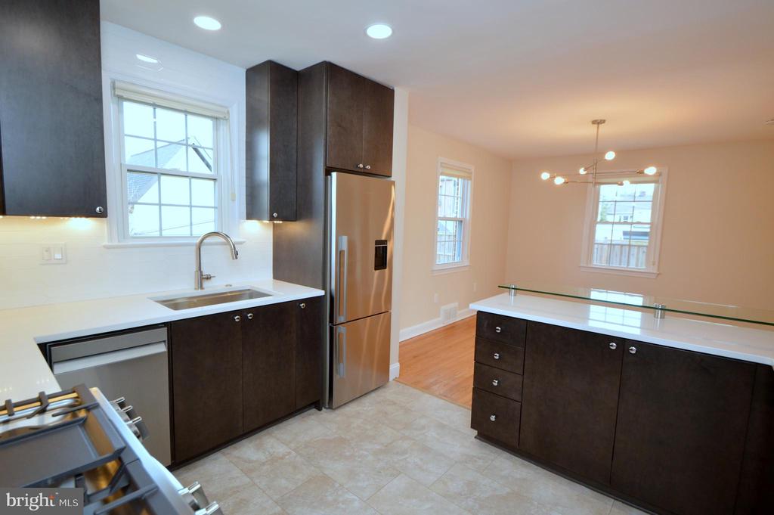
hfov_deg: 100.4
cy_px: 258
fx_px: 322
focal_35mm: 15
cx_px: 387
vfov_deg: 77.2
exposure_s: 1/100
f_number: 5
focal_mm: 10
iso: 400
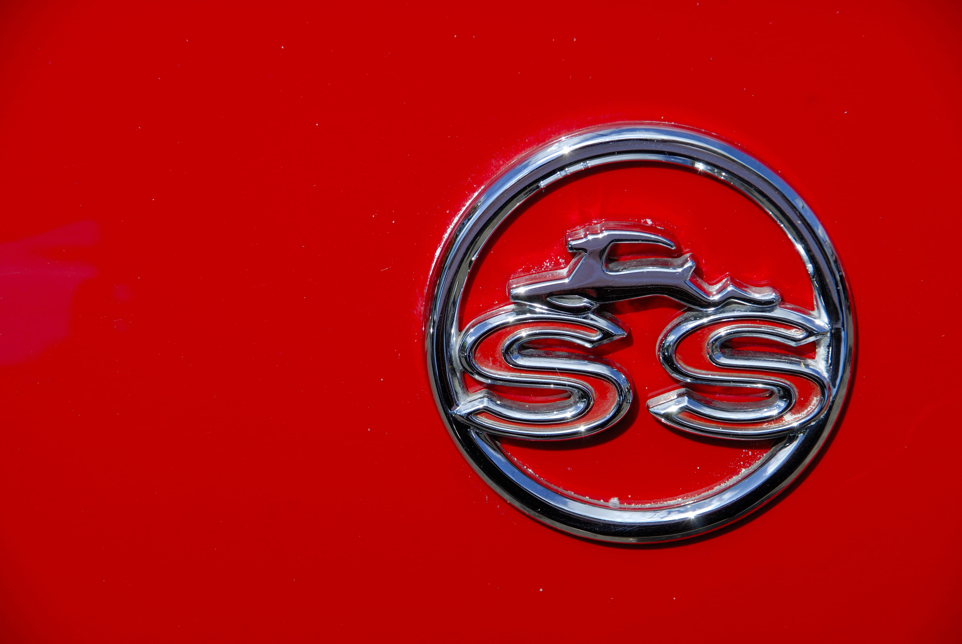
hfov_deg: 11.0
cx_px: 481
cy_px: 322
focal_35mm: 188
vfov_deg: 7.3
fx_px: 5016
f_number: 10
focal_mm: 125
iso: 200
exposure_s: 1/500
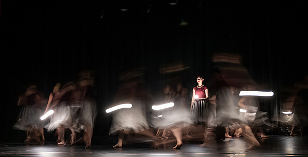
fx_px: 441
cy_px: 54
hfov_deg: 38.2
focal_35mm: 55
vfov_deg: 20.2
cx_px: 197
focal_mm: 26
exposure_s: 1/5
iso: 320
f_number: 4
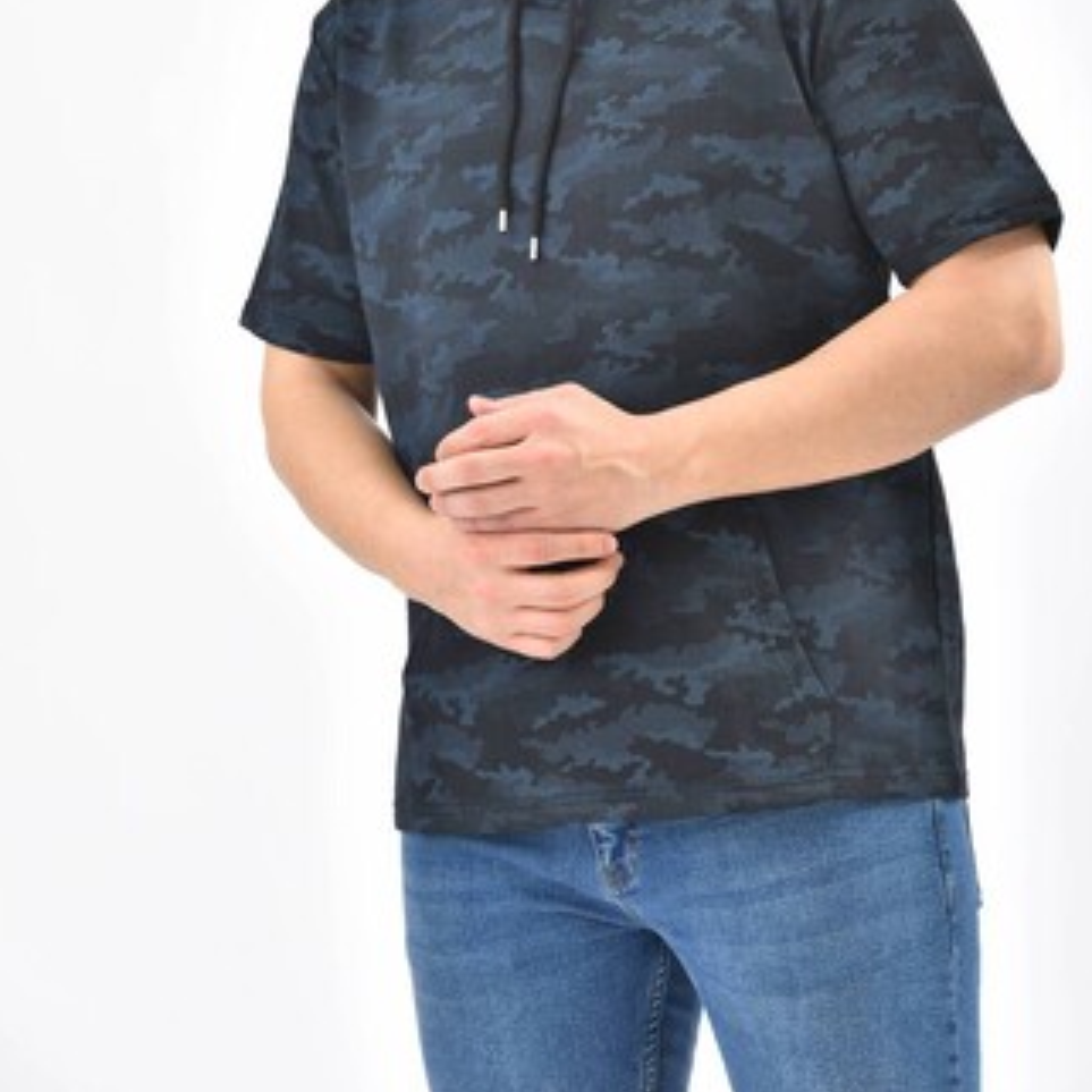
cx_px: 609
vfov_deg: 10.5
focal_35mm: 166
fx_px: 5925
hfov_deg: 10.5
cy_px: 228
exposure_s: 1/160
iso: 100
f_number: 7.1
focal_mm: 116
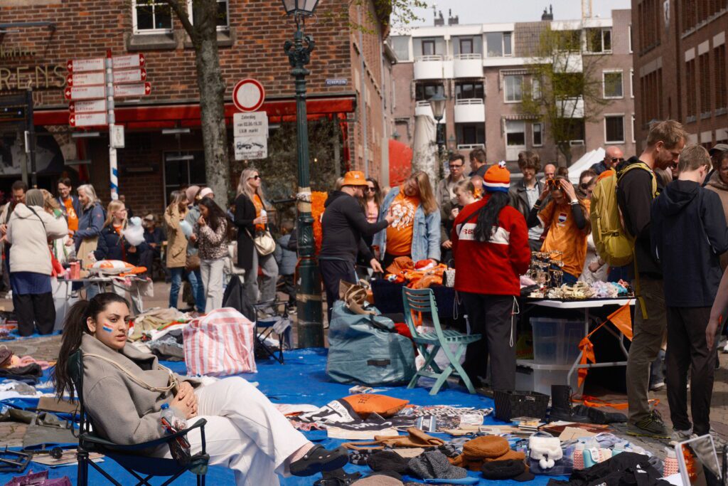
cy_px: 243
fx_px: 1517
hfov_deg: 27.0
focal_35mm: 75
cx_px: 364
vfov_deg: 18.2
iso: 250
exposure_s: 1/950
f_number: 4.8
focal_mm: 50
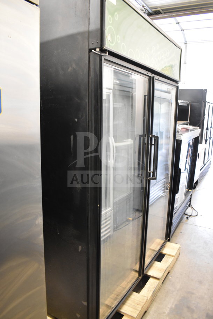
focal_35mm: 27
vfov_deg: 67.4
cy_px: 160
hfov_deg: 47.9
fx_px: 240
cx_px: 106
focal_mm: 18
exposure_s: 1/30
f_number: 3.5
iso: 2200
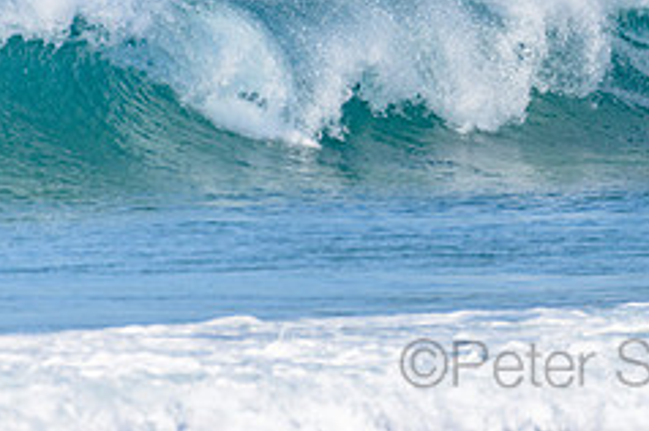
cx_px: 611
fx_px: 21982
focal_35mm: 1221
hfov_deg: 1.7
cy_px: -89
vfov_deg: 1.1
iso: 160
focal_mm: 500
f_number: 5.6
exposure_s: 1/2000
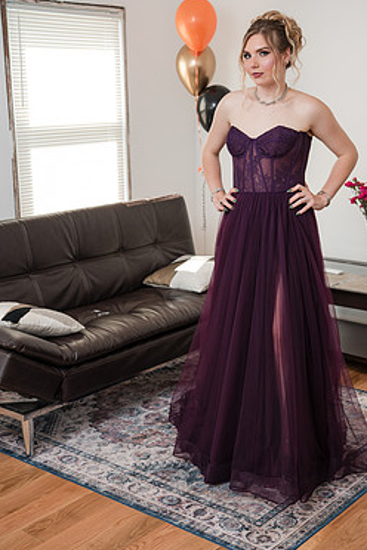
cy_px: 259
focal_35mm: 52
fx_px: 795
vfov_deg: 38.2
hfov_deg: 26.0
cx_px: 207
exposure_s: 1/250
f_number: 3.2
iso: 640
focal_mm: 43
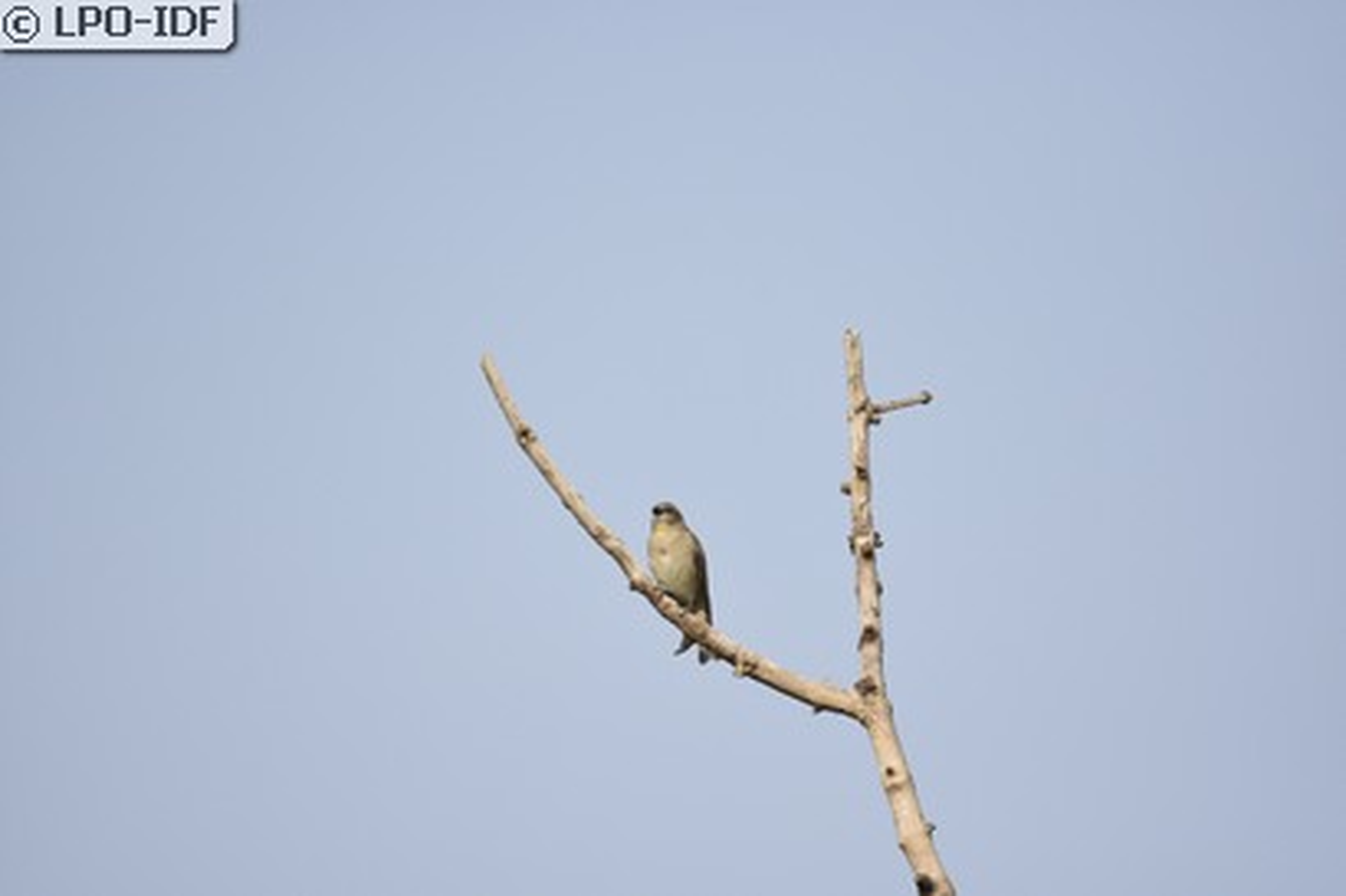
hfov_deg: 2.3
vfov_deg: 1.5
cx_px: 673
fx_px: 33635
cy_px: 448
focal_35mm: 900
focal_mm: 600
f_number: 8
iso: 1000
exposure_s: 1/2500
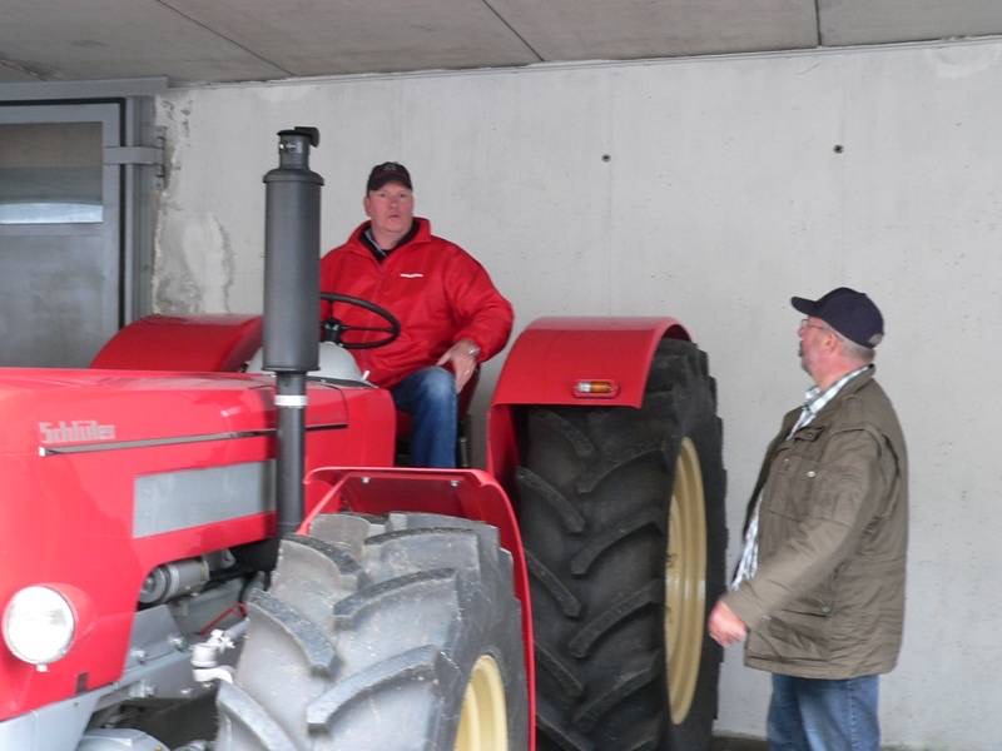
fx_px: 1621
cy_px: 376
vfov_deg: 26.1
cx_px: 501
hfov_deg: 34.3
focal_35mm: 56
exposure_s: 1/50
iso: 200
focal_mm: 9.4
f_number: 2.8
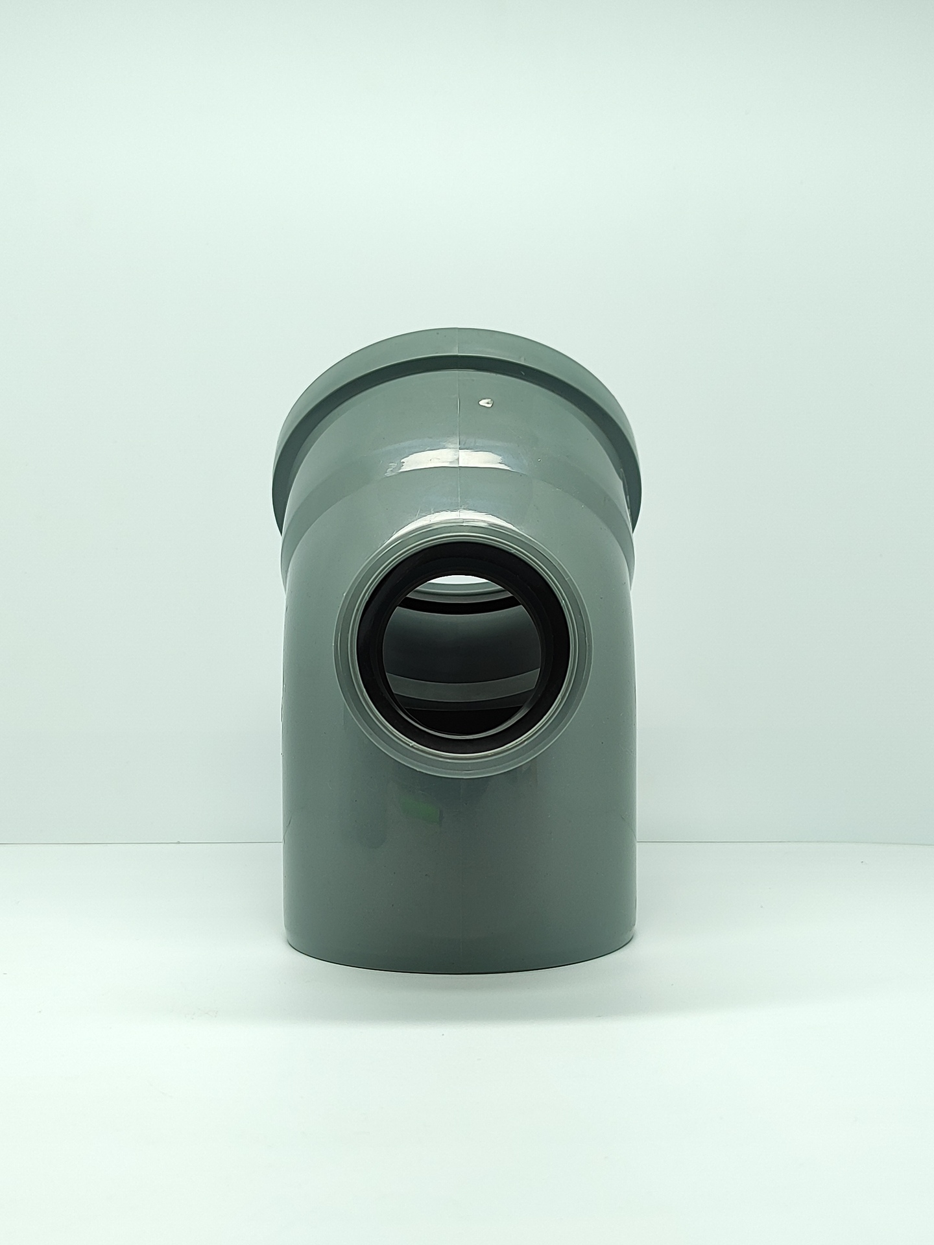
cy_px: 622
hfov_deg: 56.8
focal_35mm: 24
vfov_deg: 71.6
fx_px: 863
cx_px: 467
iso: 160
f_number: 1.89
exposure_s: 1/160
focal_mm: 5.89
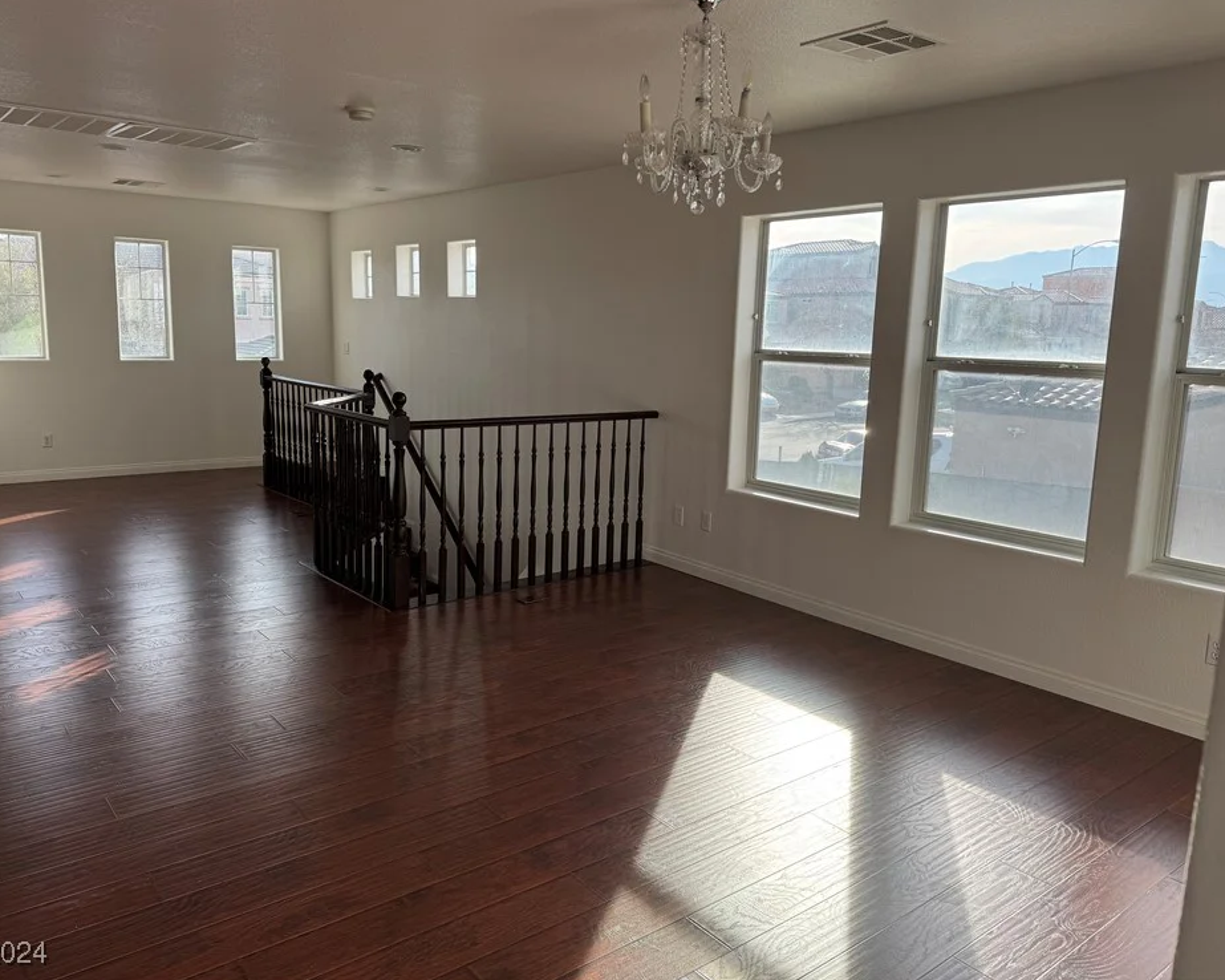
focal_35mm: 26
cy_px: 473
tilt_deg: -8.9
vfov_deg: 54.9
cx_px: 593
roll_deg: -1.3
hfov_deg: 66.0
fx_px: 942
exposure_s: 1/715
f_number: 1.78
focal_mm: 6.76
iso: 80
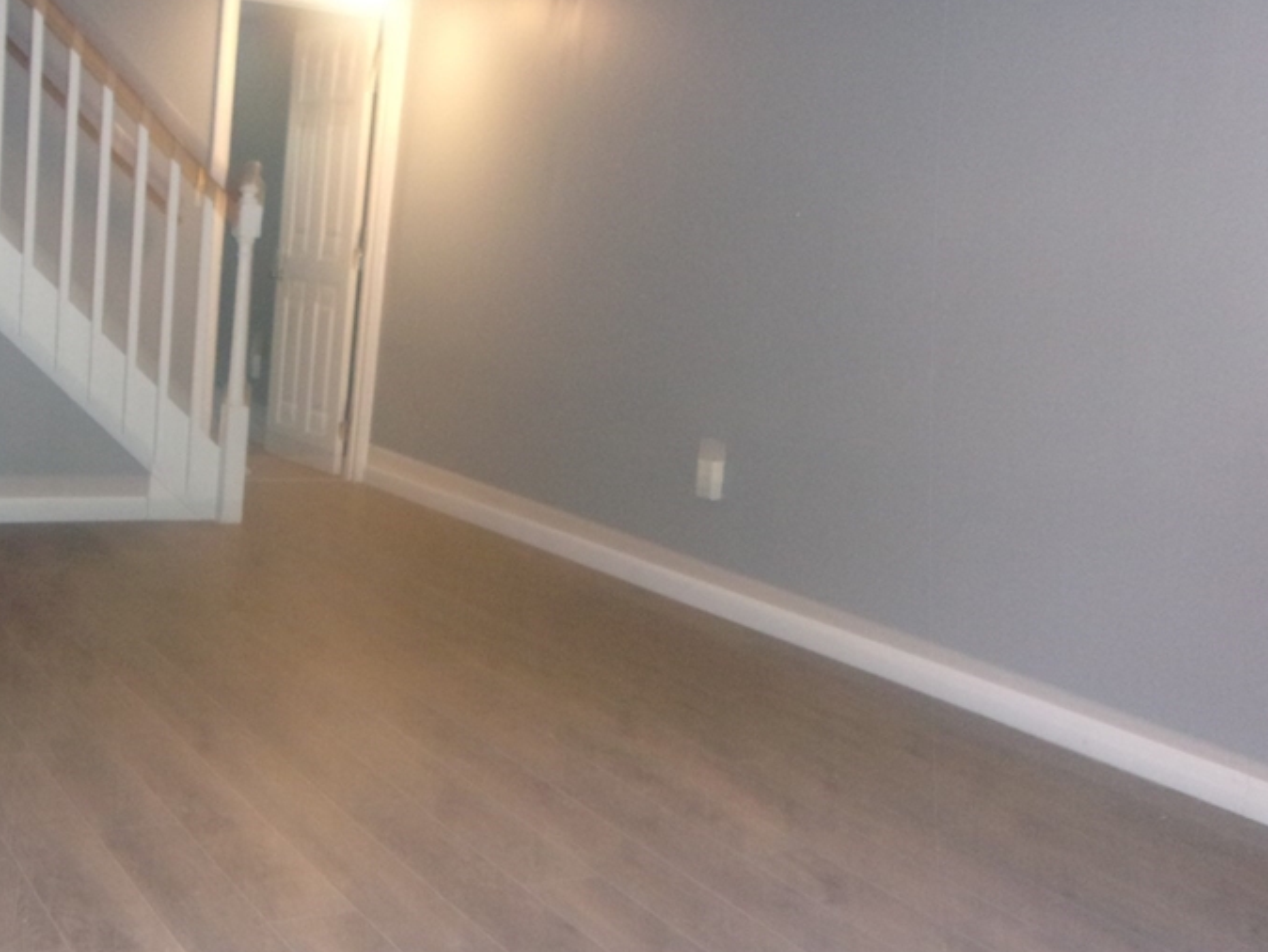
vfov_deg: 35.1
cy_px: 514
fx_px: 1502
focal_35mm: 41
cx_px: 322
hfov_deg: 44.3
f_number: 3
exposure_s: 1/34
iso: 320
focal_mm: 4.9
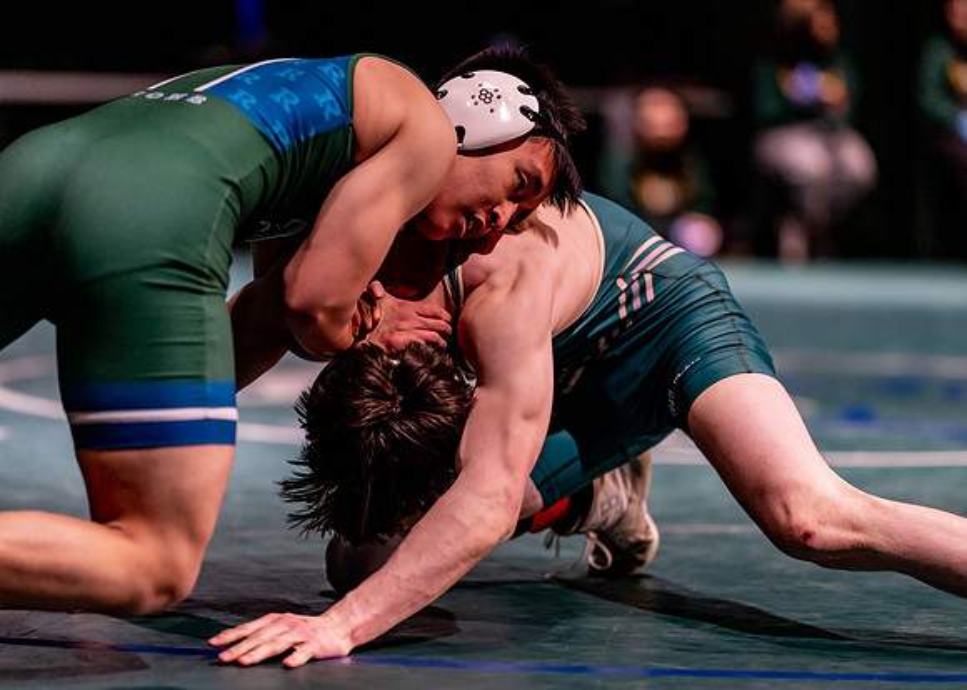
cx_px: 484
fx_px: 3884
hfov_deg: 14.2
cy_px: 345
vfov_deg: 10.2
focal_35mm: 141
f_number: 1.8
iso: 2000
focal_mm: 135
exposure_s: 1/640
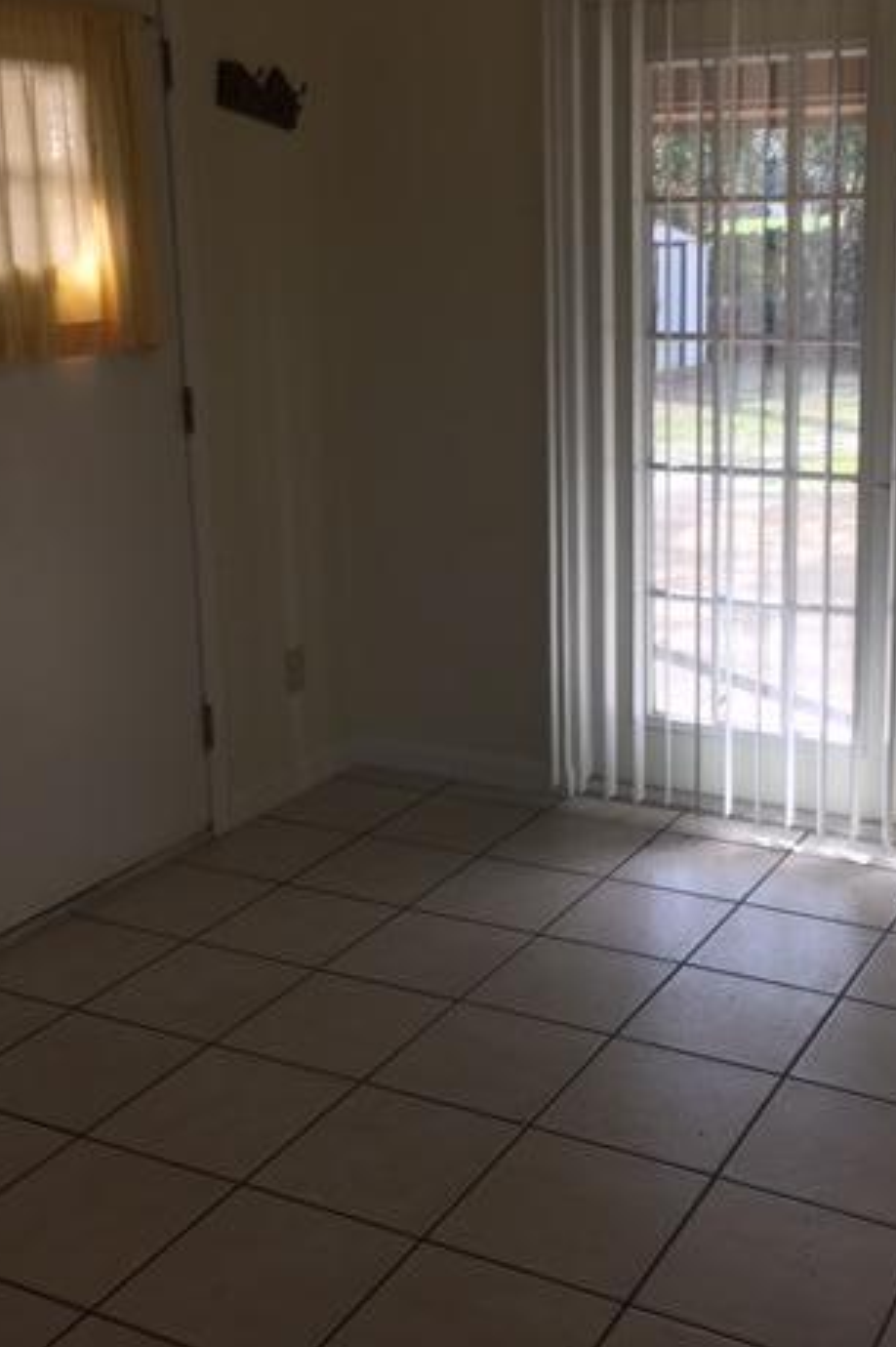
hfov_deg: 31.7
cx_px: 562
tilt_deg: -10.5
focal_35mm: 42
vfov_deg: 46.1
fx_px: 1570
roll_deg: +0.9
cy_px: 527
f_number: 2.2
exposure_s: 1/60
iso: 25
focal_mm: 4.15
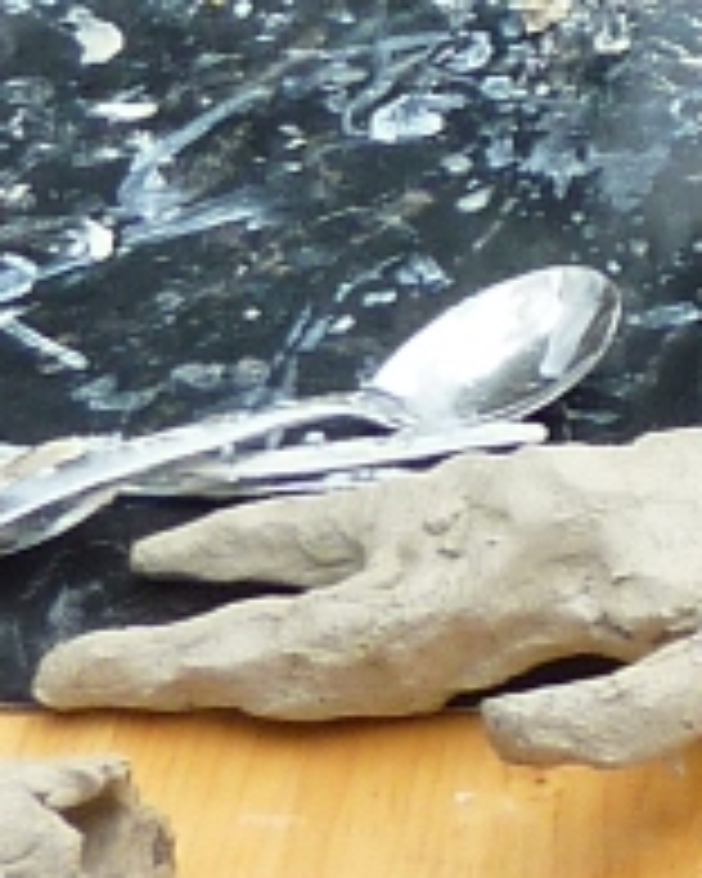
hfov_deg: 7.0
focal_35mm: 216
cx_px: 1197
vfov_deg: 7.9
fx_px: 5610
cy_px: -1666
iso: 80
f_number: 4
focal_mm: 5
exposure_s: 1/160
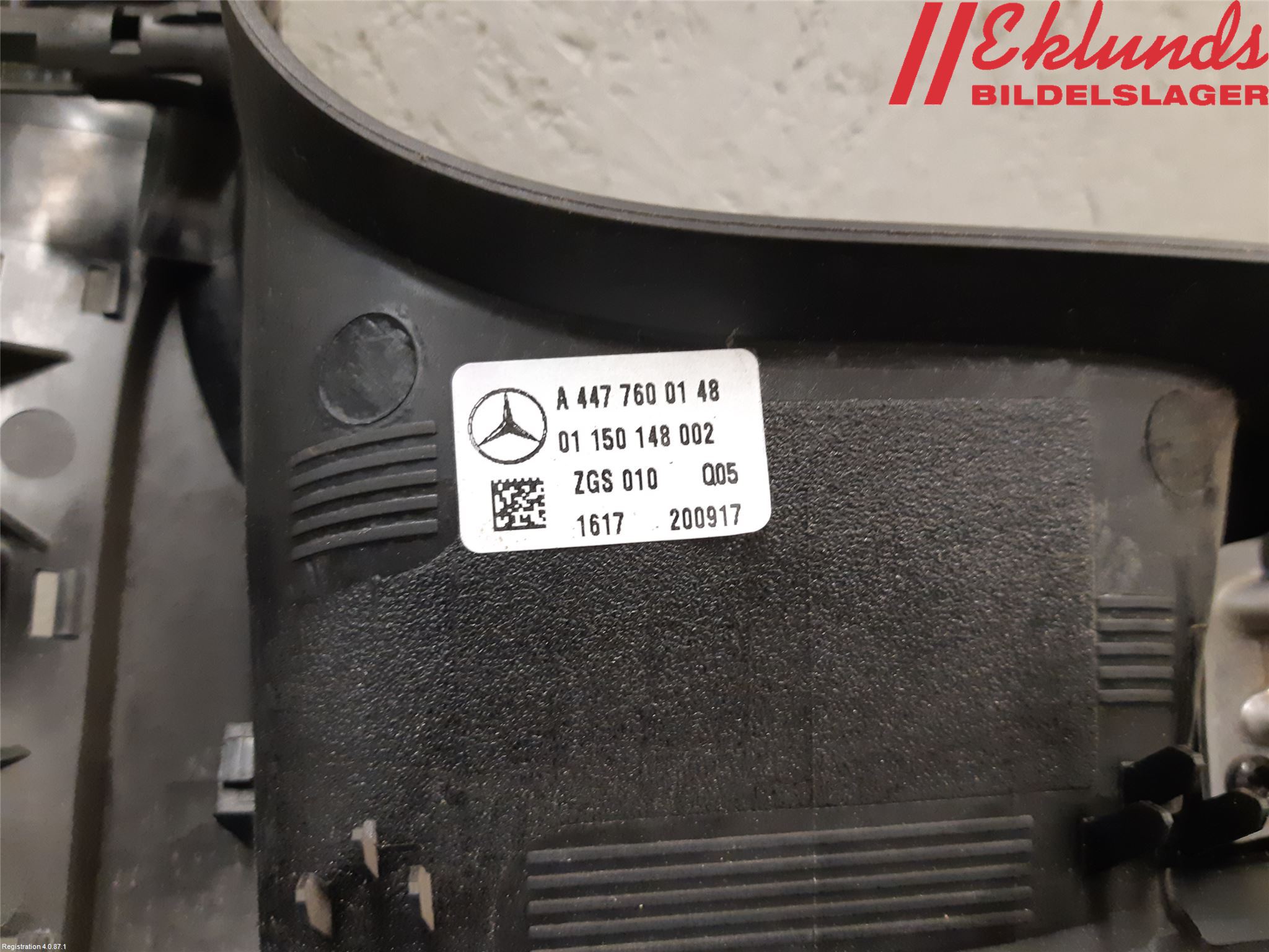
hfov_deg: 67.3
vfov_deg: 53.1
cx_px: 634
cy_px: 476
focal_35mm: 26
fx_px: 953
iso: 320
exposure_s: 1/50
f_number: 1.7
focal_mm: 3.93
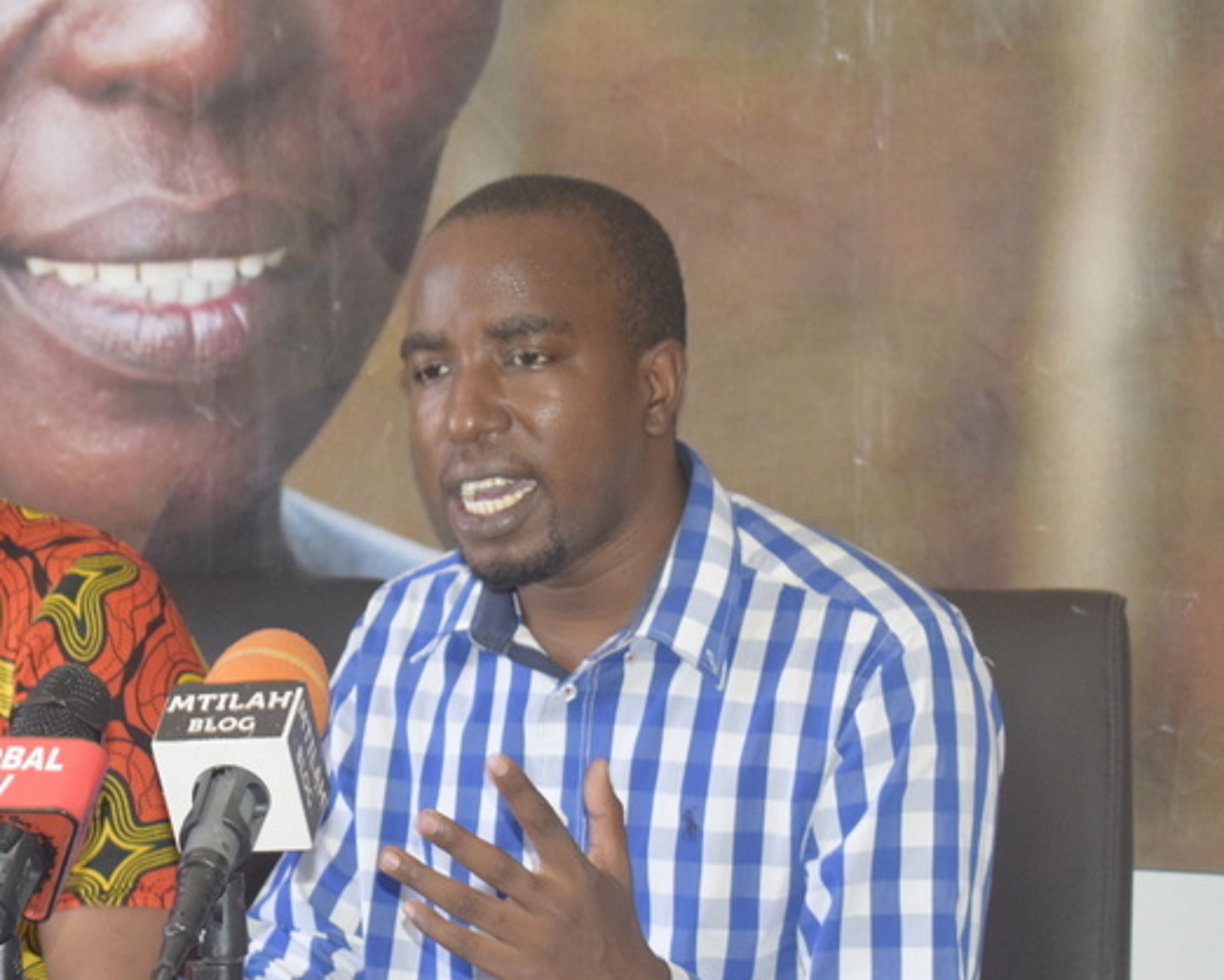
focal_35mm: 119
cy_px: 614
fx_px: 4302
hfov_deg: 16.1
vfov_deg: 13.0
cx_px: 302
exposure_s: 1/60
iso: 2500
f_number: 5.6
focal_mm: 55
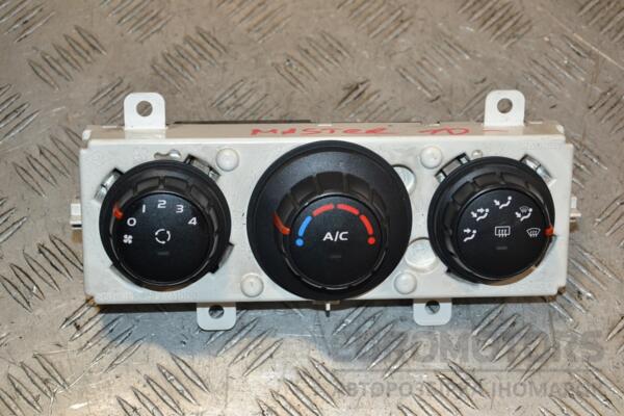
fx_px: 988
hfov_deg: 35.1
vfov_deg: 23.8
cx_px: 312
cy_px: 208
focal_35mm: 57
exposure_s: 1/200
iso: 800
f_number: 5.6
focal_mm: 38
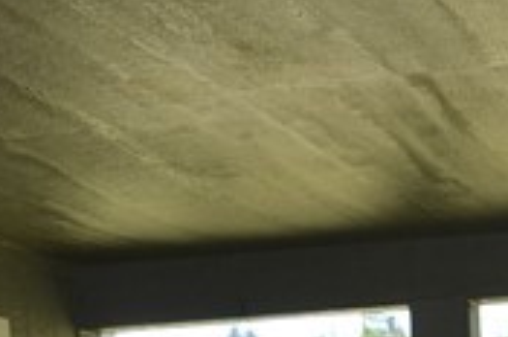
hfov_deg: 12.0
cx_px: 585
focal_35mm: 168
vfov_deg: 7.4
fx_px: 2366
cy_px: 925
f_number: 4
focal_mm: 18
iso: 100
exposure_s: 1/200
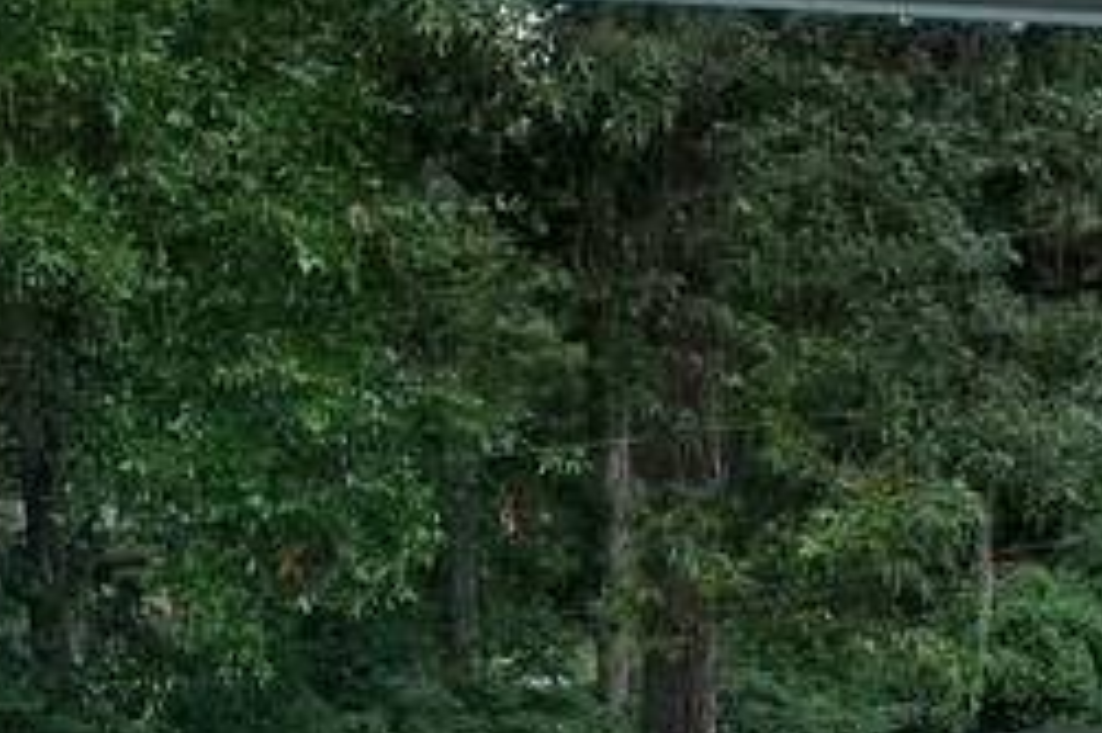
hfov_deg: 26.3
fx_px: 2355
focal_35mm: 77
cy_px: 1040
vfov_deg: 16.4
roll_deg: +0.8
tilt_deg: -15.4
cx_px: 562
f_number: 2.2
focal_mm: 4.15
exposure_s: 1/120
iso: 25
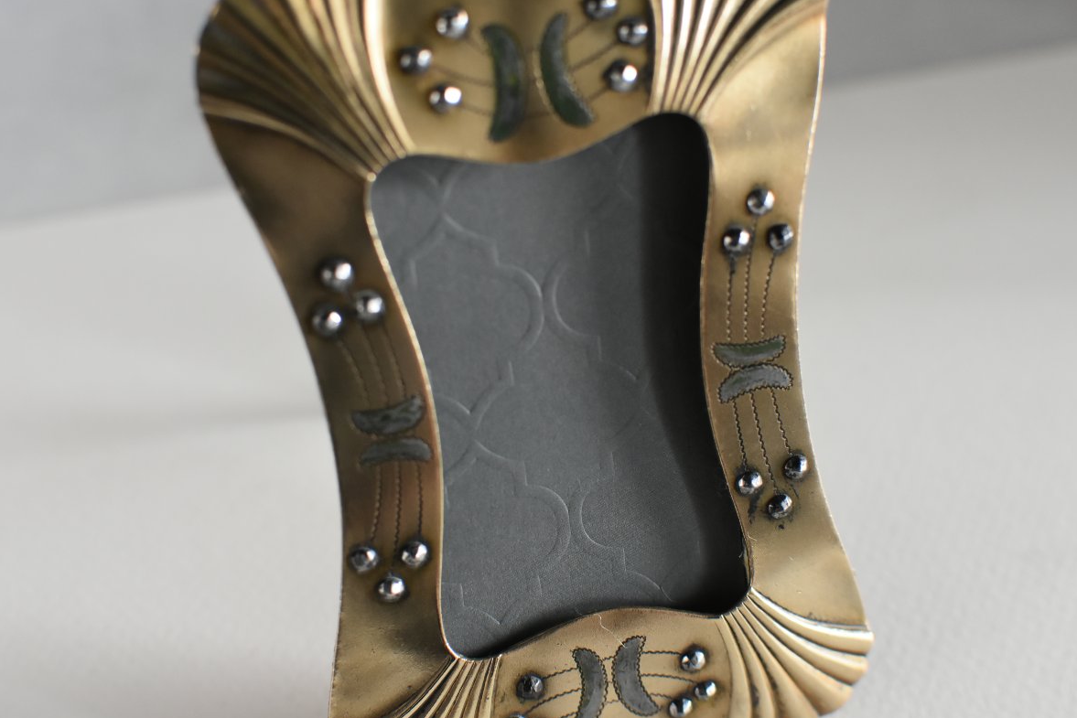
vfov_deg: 25.3
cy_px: 365
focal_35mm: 54
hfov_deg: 37.2
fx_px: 1601
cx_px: 546
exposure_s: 1/60
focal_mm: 35
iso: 1100
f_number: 4
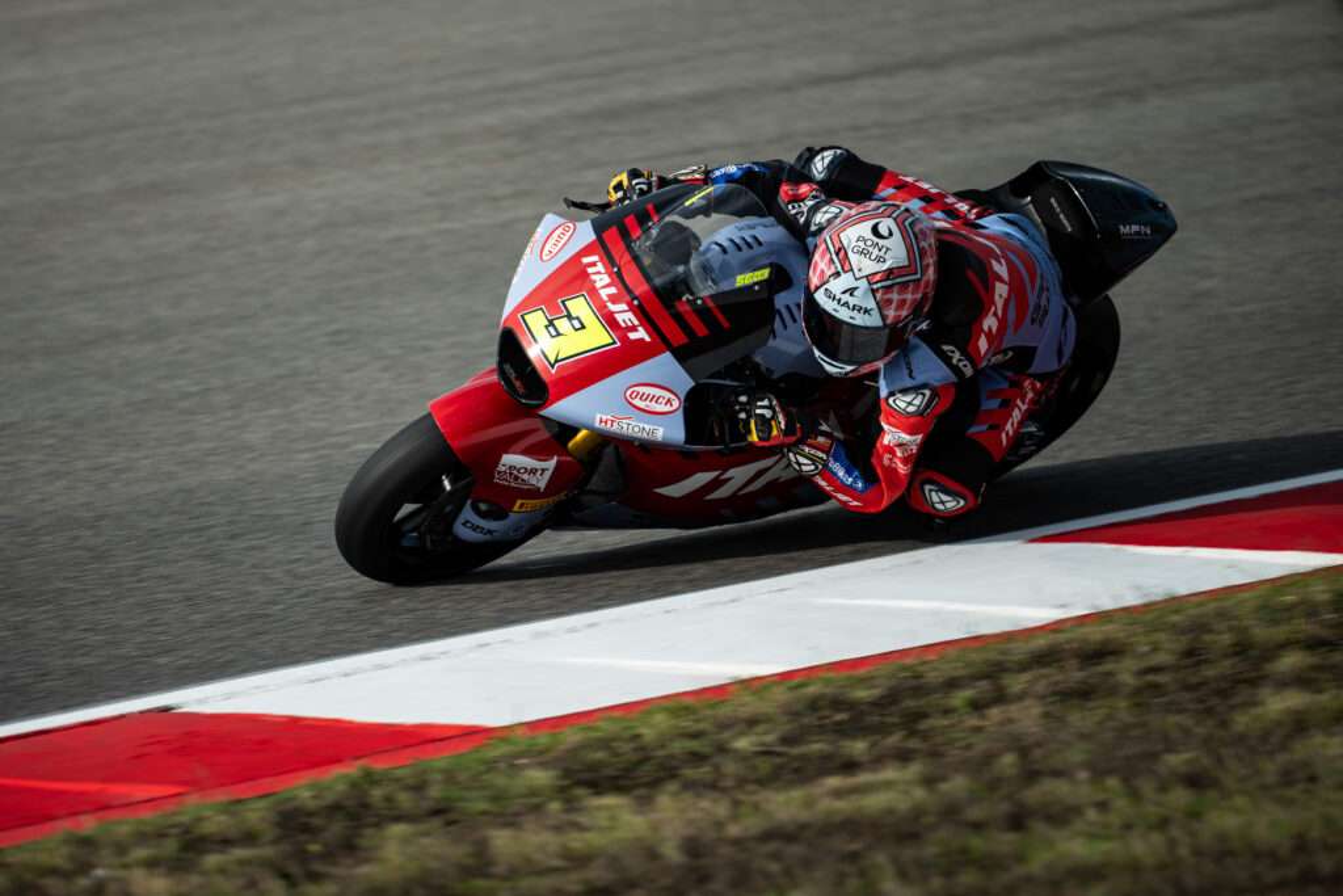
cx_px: 672
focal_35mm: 400
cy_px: 448
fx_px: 14923
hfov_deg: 5.2
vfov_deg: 3.4
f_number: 5
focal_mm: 400
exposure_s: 1/1600
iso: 125
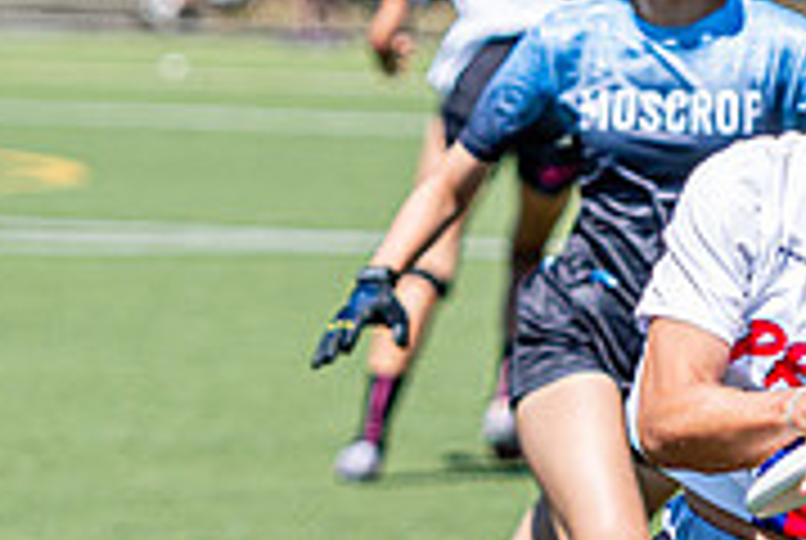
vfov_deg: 2.2
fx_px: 14151
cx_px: 806
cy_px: 461
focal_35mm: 631
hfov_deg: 3.3
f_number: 3.2
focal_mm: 130
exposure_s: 1/1600
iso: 100
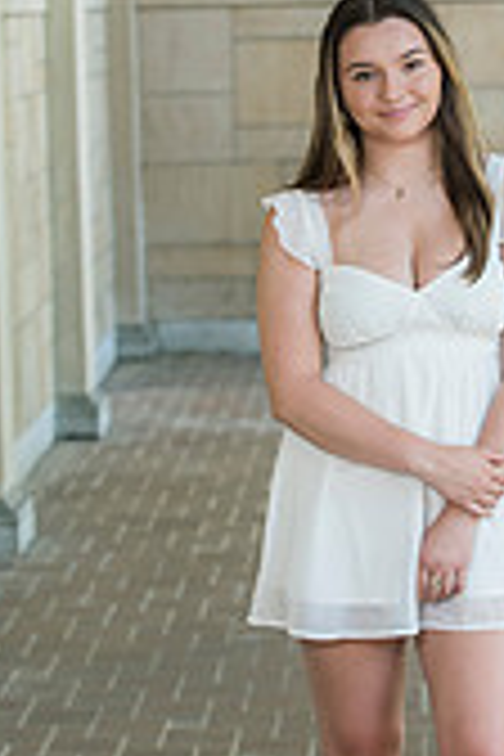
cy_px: 243
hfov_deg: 6.8
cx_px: 428
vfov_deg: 10.2
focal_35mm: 201
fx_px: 4221
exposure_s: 1/200
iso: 320
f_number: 4
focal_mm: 75
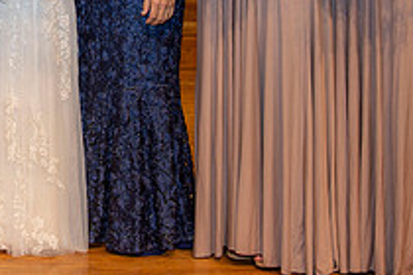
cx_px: 28
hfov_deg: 24.5
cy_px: -51
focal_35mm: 80
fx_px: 918
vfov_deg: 16.4
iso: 640
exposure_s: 1/125
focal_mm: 29
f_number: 3.5
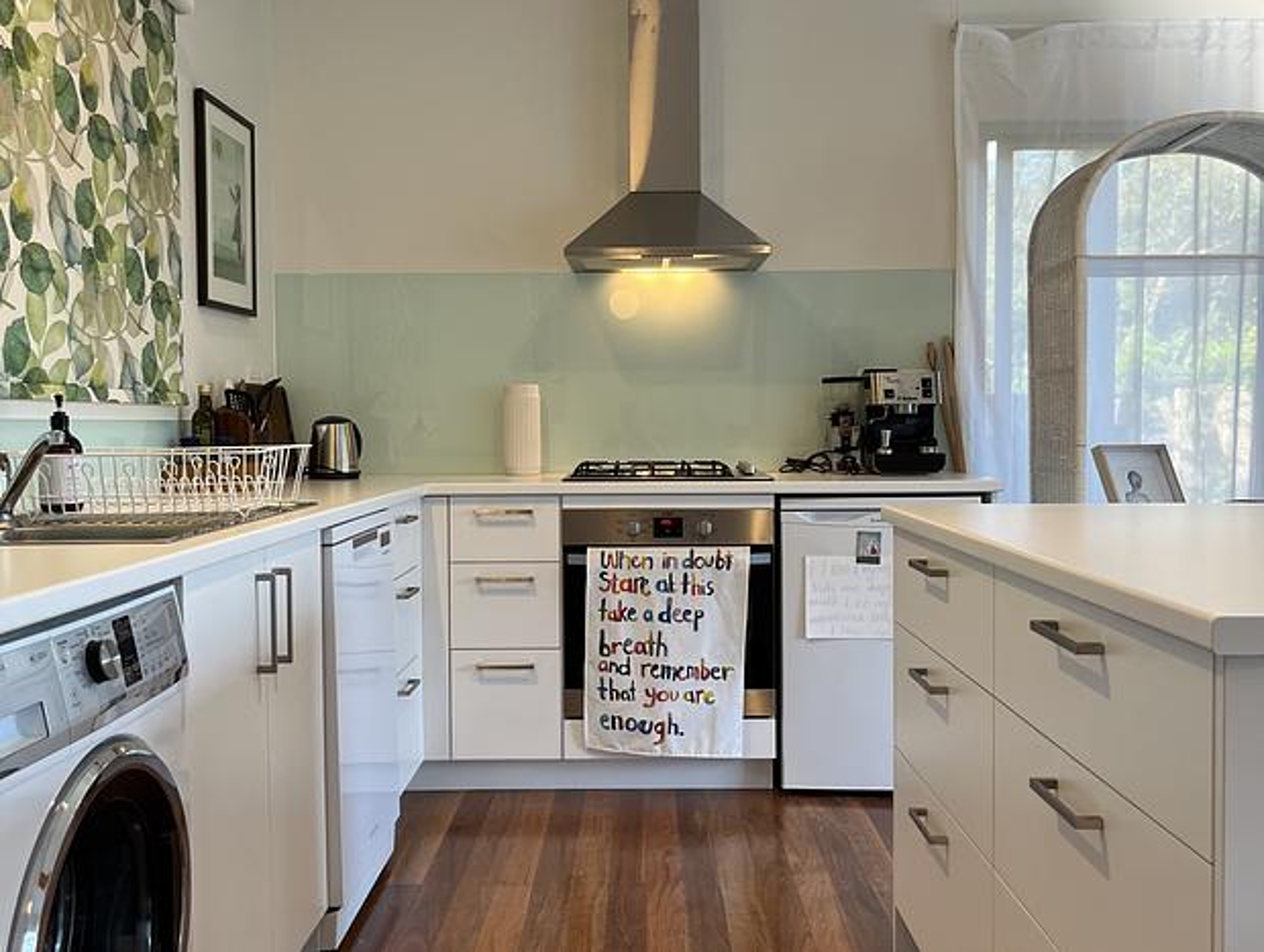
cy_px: 476
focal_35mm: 26
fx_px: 951
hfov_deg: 67.2
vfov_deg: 53.2
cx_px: 632
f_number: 1.6
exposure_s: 1/100
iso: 125
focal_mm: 5.1
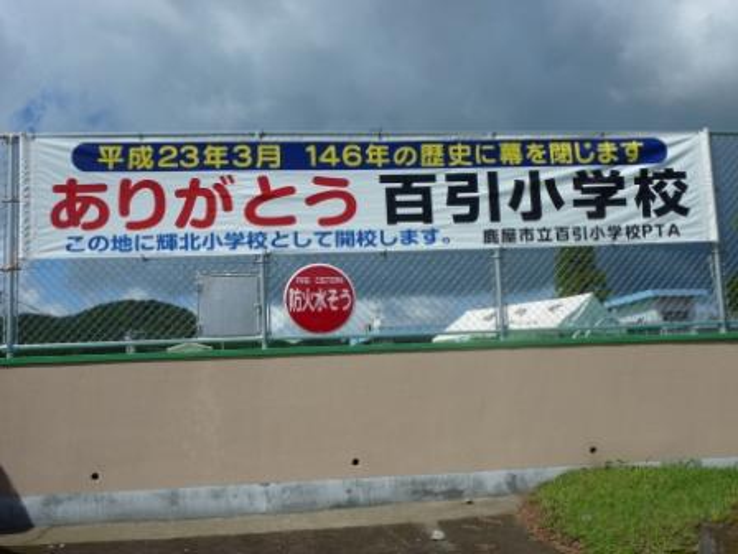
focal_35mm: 42
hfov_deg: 44.8
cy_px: 277
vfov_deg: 34.3
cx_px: 369
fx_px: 895
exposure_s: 1/640
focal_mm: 6.9
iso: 80
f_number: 5.6
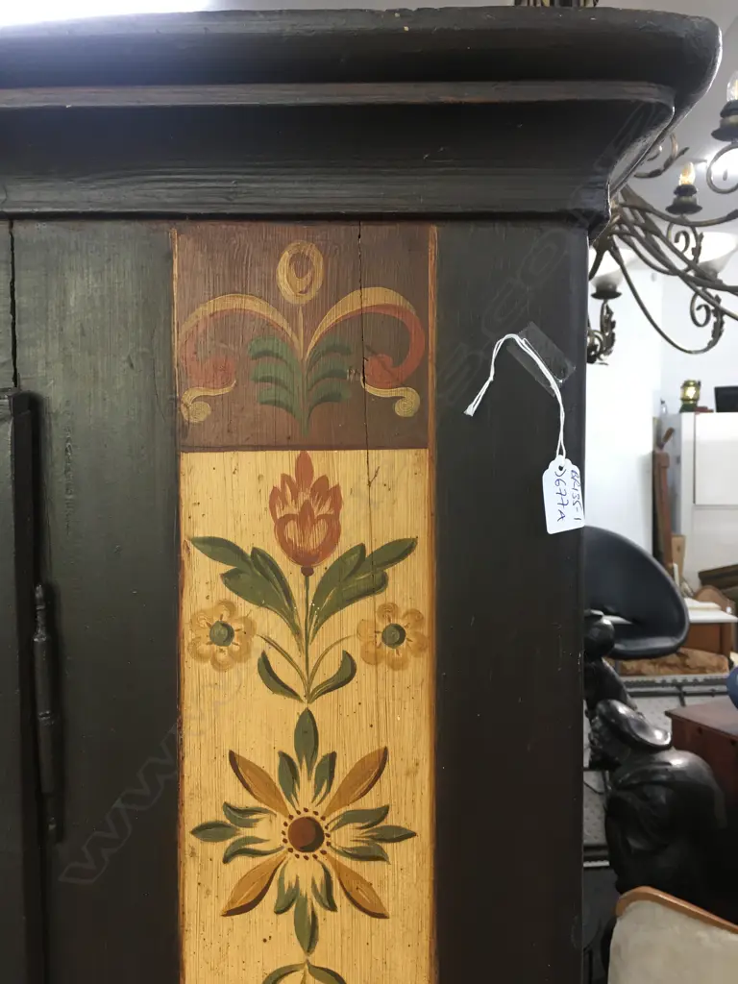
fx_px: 824
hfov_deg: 48.2
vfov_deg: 61.7
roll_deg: +0.3
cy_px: 492
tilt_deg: -4.4
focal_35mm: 29
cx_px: 369
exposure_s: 1/33
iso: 100
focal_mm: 4.15
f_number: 2.2
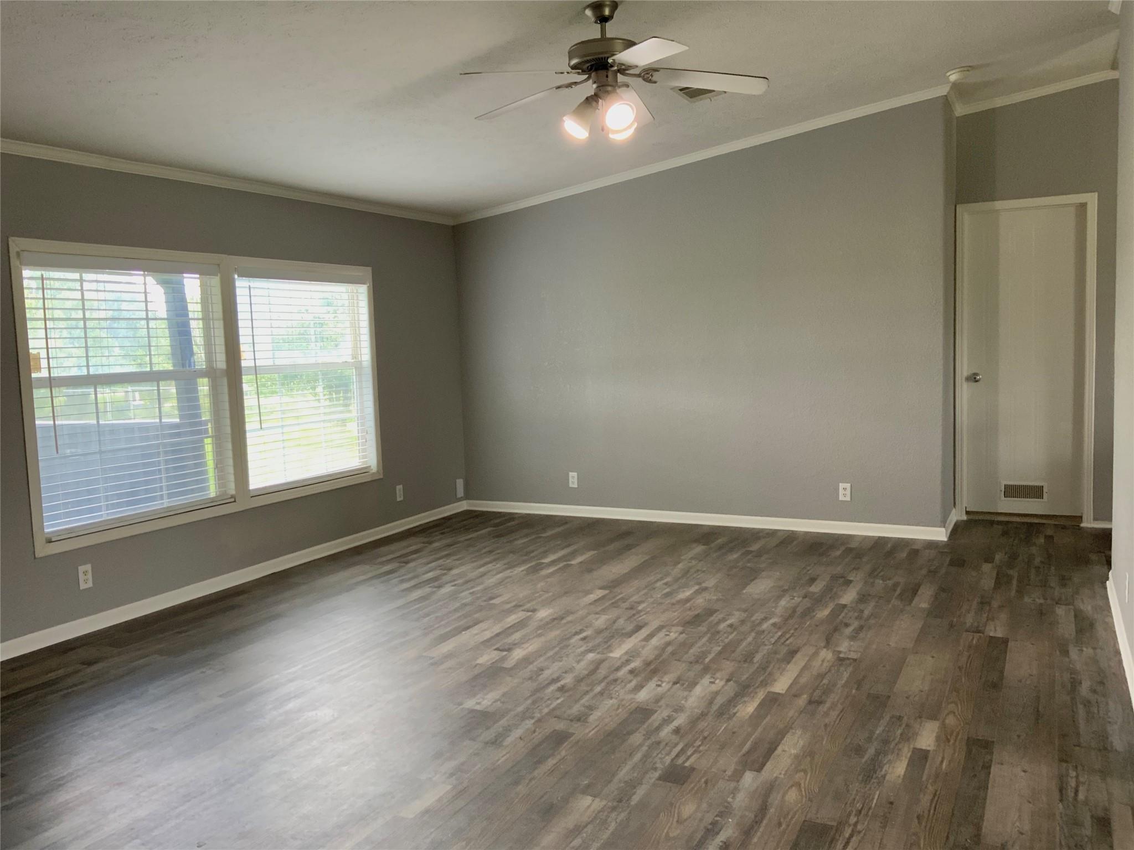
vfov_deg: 48.2
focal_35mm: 29
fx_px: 950
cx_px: 567
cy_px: 425
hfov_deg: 61.7
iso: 80
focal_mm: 3
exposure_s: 1/60
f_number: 1.8
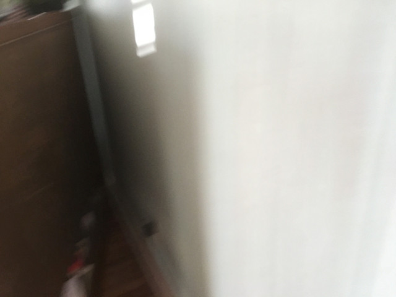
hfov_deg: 61.7
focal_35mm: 29
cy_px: 148
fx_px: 332
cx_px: 198
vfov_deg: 48.2
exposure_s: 1/15
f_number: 2.2
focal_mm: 4.15
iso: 200
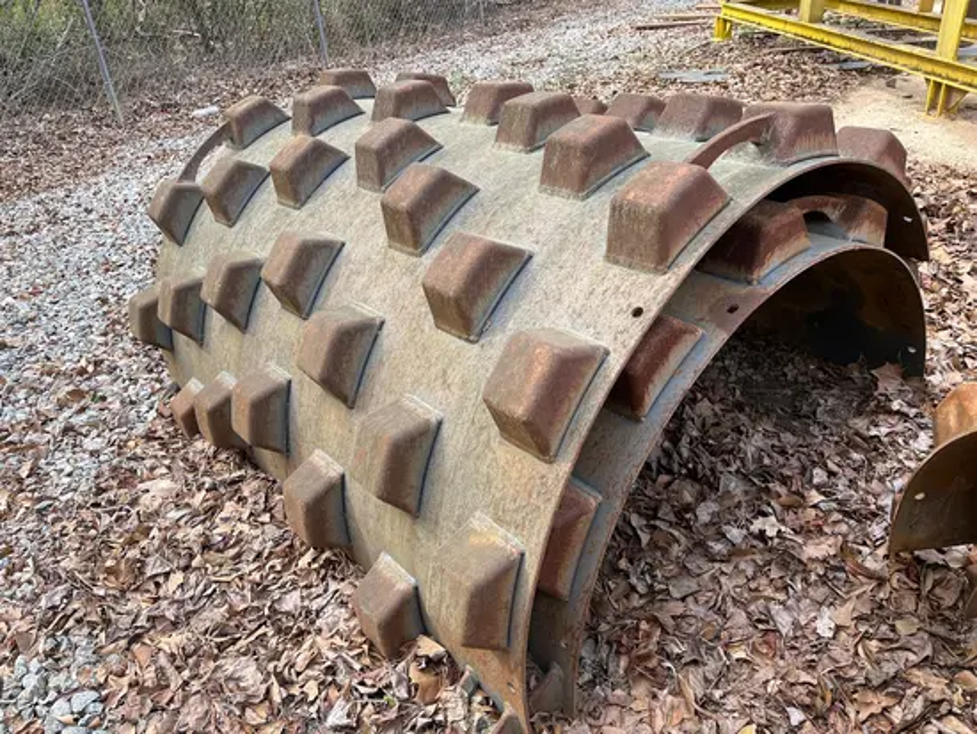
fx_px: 734
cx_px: 488
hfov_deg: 67.3
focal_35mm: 26
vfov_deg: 53.1
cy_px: 367
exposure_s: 1/459
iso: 50
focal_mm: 5.1
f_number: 1.6
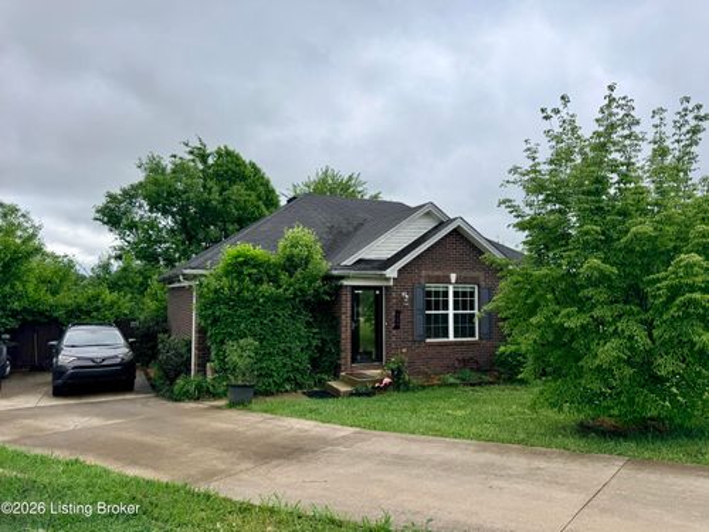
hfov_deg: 71.6
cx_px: 354
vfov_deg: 56.8
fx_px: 492
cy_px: 266
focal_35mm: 24
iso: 80
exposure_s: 1/3021
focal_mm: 6.76
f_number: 1.78
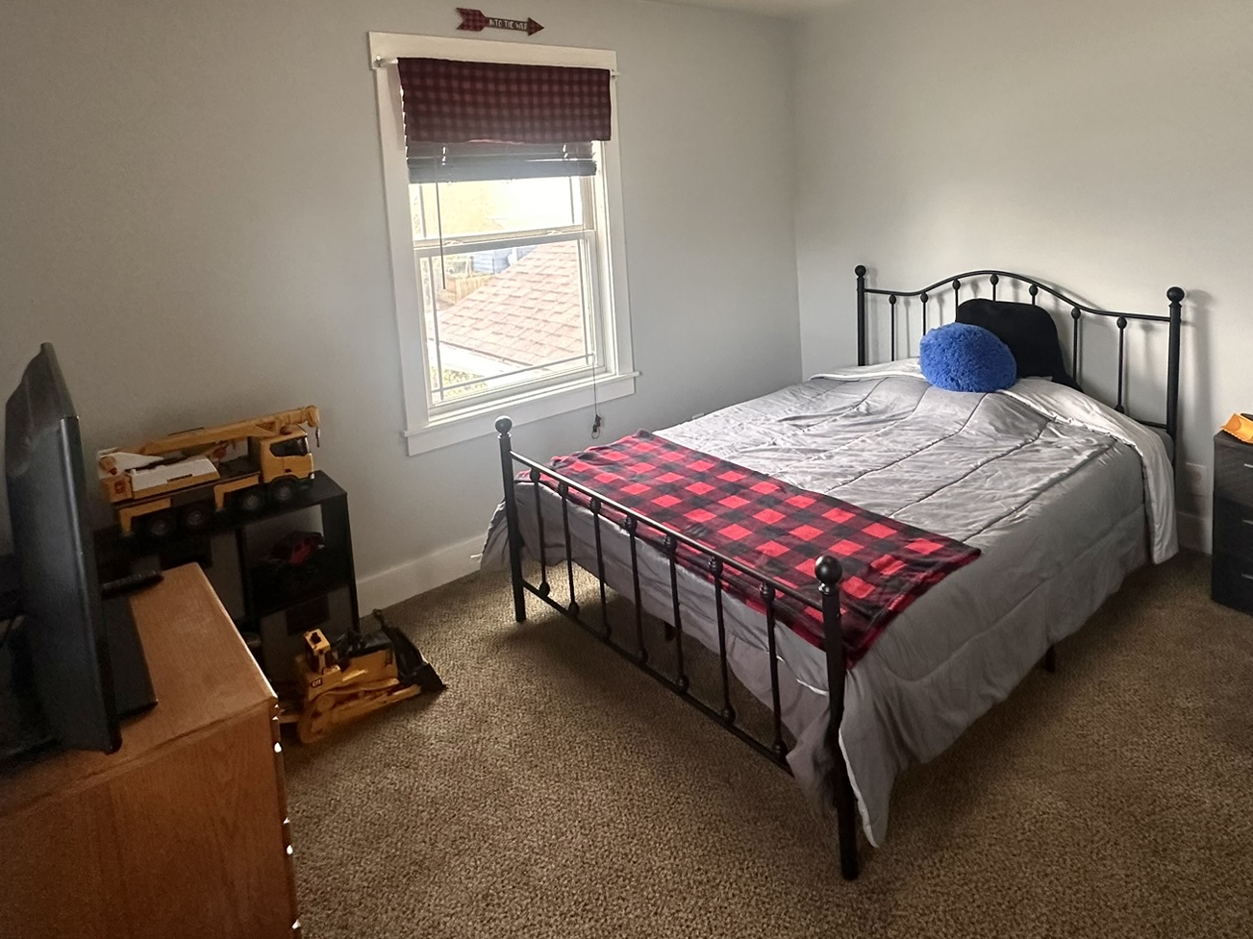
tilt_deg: -5.2
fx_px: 796
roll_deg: +2.0
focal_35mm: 22
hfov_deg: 76.1
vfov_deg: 58.2
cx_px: 703
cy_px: 246
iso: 320
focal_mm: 2.22
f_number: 2.2
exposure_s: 1/99
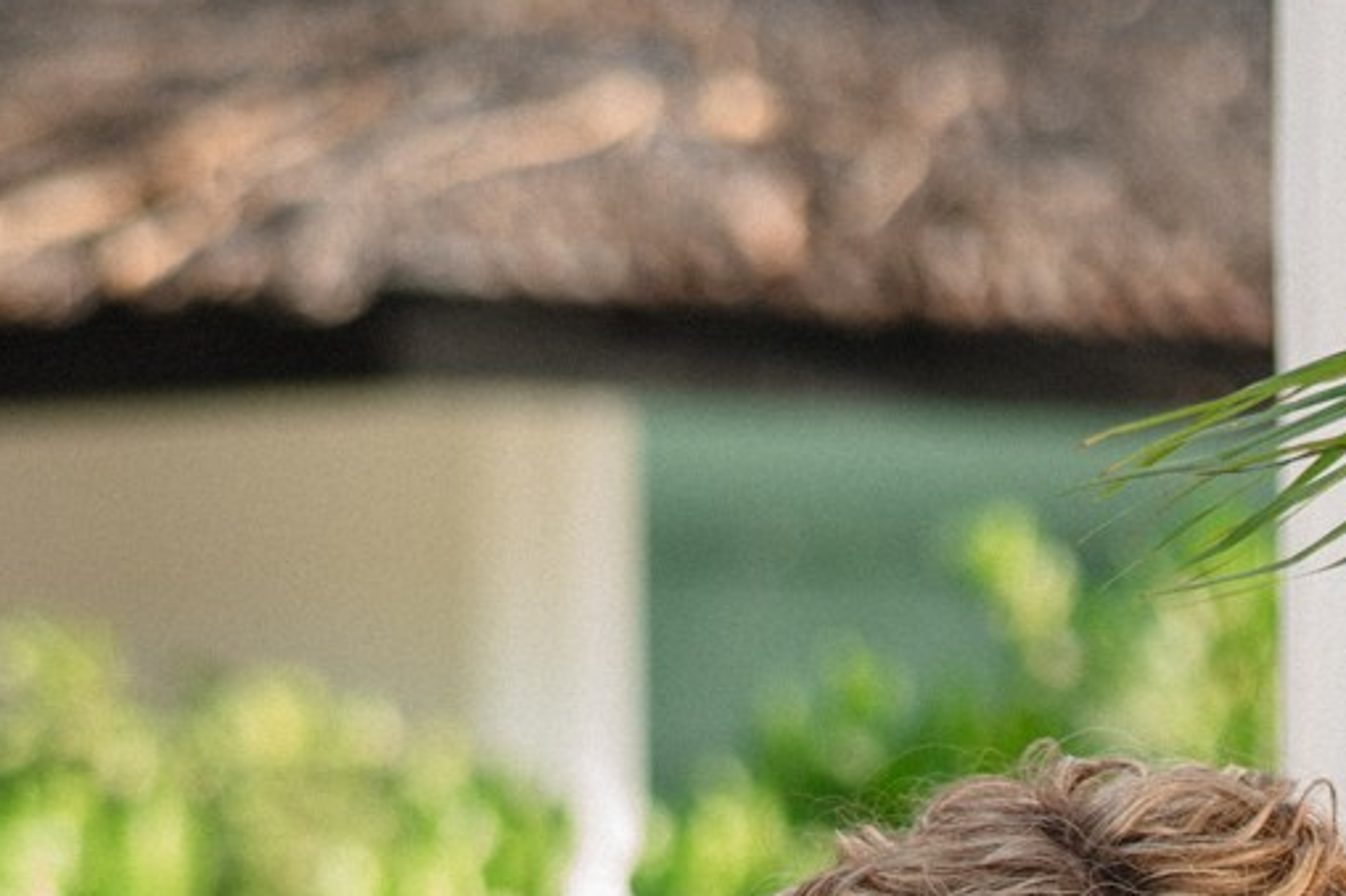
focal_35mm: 226
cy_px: 1910
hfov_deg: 9.1
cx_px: 1296
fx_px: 8447
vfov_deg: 5.9
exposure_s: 1/400
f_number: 2.2
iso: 400
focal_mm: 50
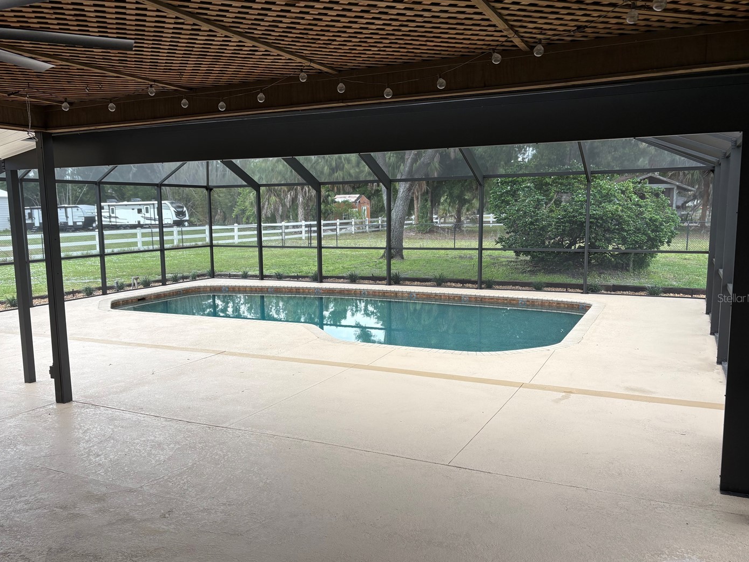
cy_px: 298
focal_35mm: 30
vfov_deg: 46.8
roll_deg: +1.1
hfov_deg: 59.8
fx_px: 649
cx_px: 336
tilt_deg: -7.0
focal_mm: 5.96
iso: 50
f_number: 1.6
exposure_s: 1/438
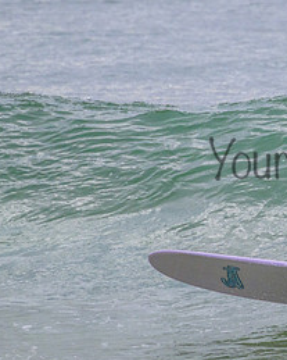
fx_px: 17869
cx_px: 352
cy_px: 147
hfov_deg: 0.9
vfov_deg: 1.2
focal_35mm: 1682
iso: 1400
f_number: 11
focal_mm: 800
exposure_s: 1/2000
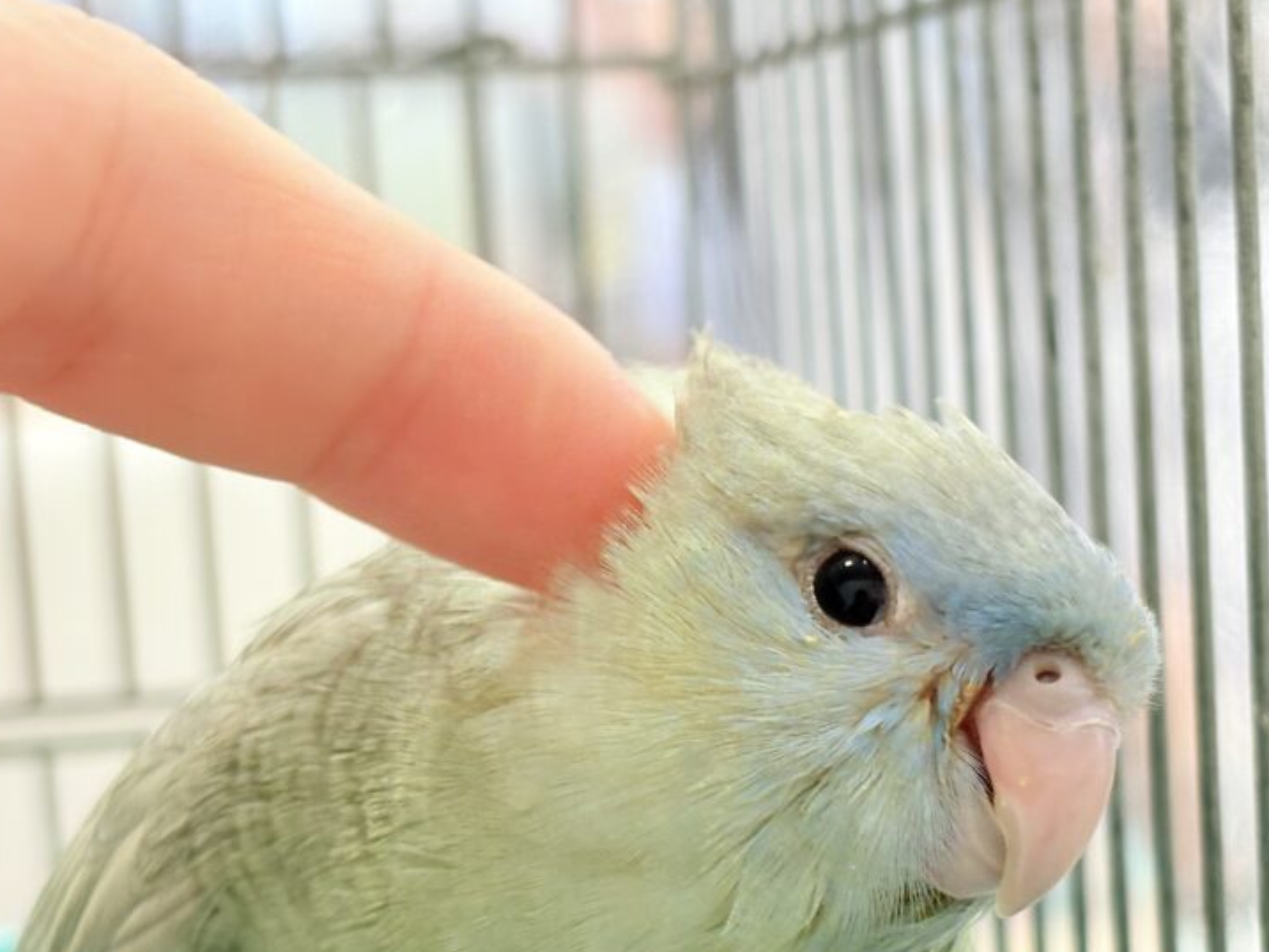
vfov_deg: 16.9
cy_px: 752
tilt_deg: -7.9
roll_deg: +3.8
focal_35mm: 87
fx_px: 3190
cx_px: 841
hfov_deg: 22.4
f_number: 1.6
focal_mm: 5.96
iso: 100
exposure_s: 1/50
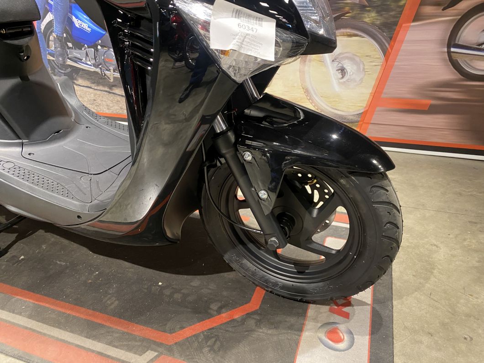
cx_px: 242
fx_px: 364
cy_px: 182
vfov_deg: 53.1
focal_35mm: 26
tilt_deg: -28.6
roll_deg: +2.1
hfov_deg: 67.3
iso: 250
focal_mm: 4.25
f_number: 1.8
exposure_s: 1/50
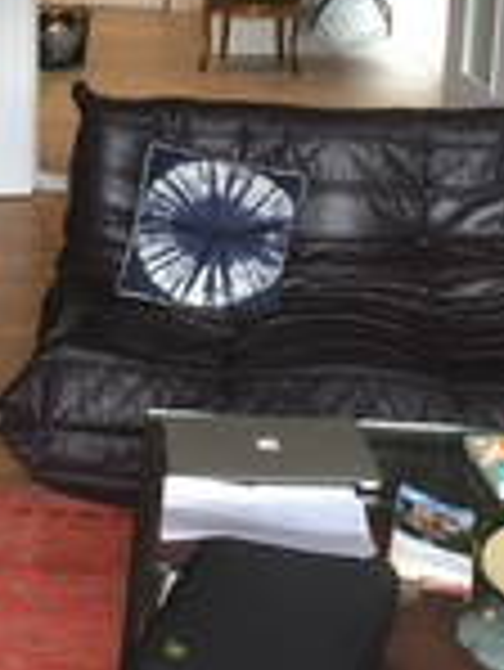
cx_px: 86
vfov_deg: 26.8
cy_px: 67
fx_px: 1357
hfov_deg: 20.7
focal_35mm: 70
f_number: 2.2
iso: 100
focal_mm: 4.15
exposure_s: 1/33
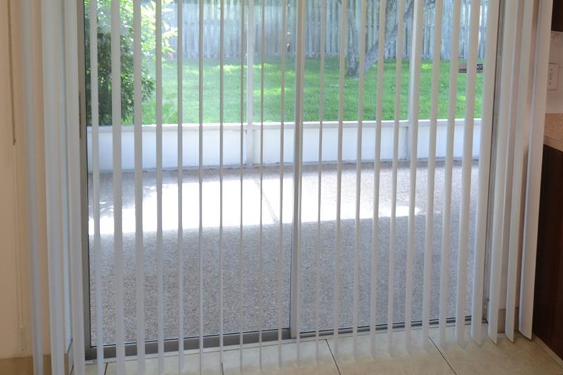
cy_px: 77
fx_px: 593
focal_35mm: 38
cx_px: 331
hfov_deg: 50.5
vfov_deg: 34.0
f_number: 4.5
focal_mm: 13
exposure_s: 1/80
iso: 400
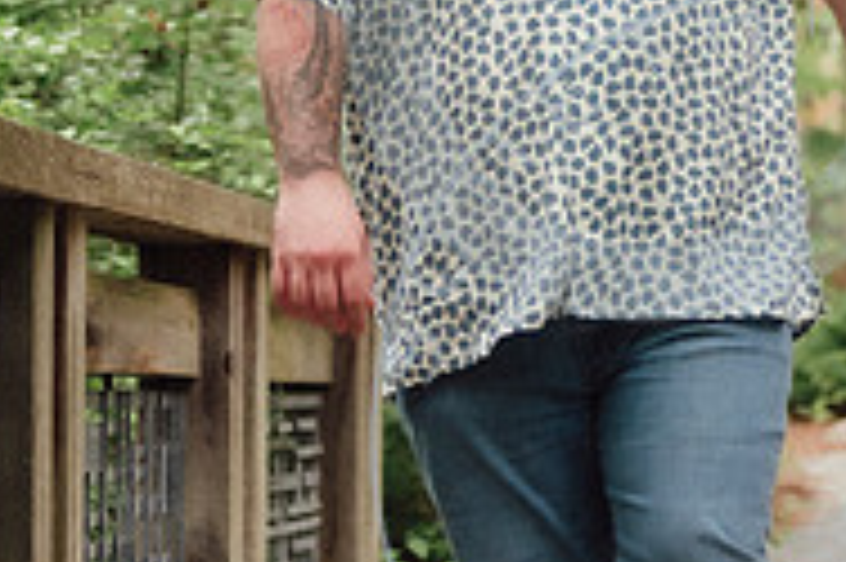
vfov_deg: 5.6
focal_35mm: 245
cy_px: 60
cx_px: 1206
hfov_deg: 8.3
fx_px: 5752
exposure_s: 1/320
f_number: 2.8
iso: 400
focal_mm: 70
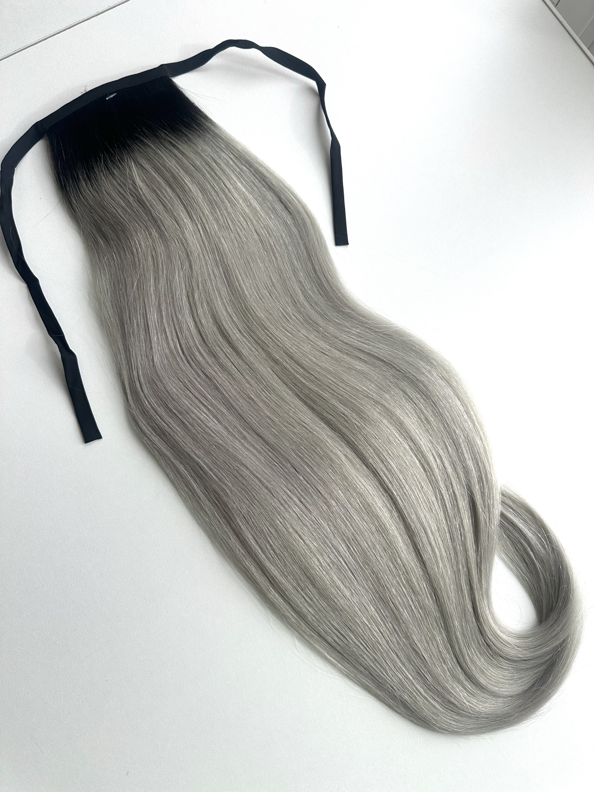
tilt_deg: -76.3
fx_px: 549
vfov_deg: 71.6
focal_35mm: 24
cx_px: 297
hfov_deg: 56.8
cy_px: 396
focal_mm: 6.86
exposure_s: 1/444
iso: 80
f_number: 1.78
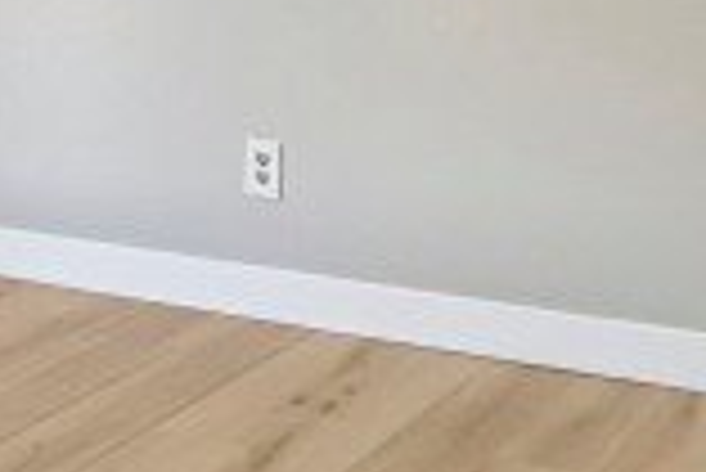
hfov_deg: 18.5
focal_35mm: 105
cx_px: -121
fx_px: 2061
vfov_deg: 12.4
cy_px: -243
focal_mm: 22
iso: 180
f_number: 8
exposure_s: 1/25
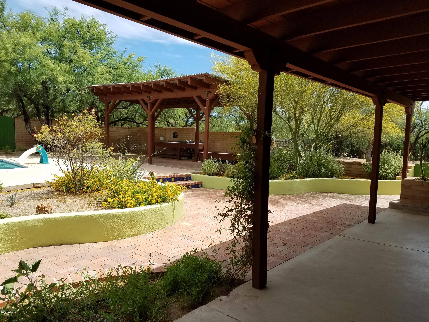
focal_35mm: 26
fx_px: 322
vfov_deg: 53.1
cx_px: 214
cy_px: 161
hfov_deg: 67.3
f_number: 1.7
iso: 50
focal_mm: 4.2
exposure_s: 1/2216
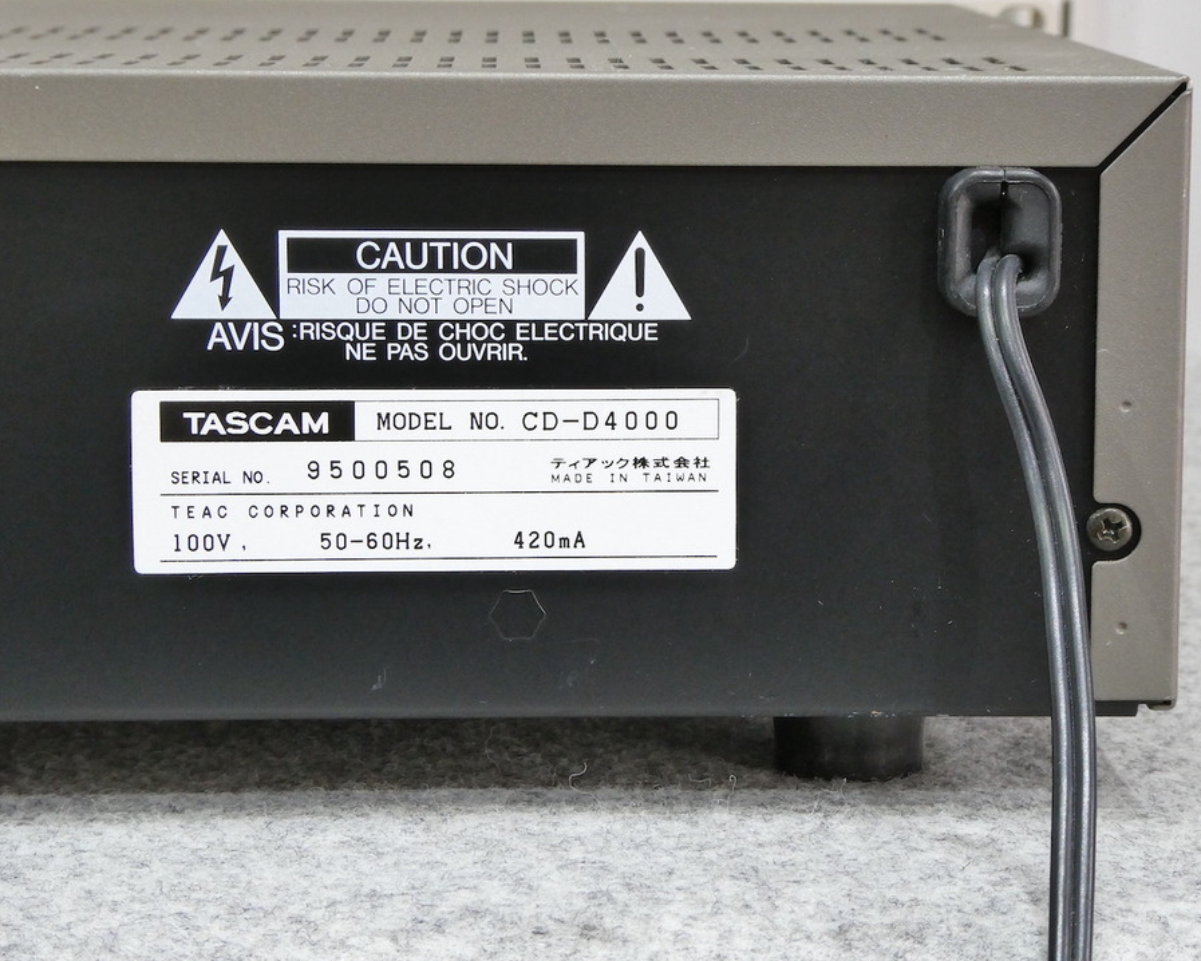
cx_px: 611
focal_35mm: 94
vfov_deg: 16.4
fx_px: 3342
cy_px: 480
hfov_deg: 20.4
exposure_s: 1/10
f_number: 6.3
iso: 400
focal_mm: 16.1
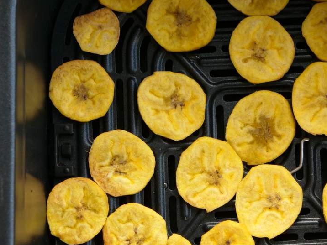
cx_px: 250
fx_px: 1710
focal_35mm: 181
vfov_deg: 8.2
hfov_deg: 10.9
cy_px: 181
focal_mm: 54
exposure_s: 1/125
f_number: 5
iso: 800
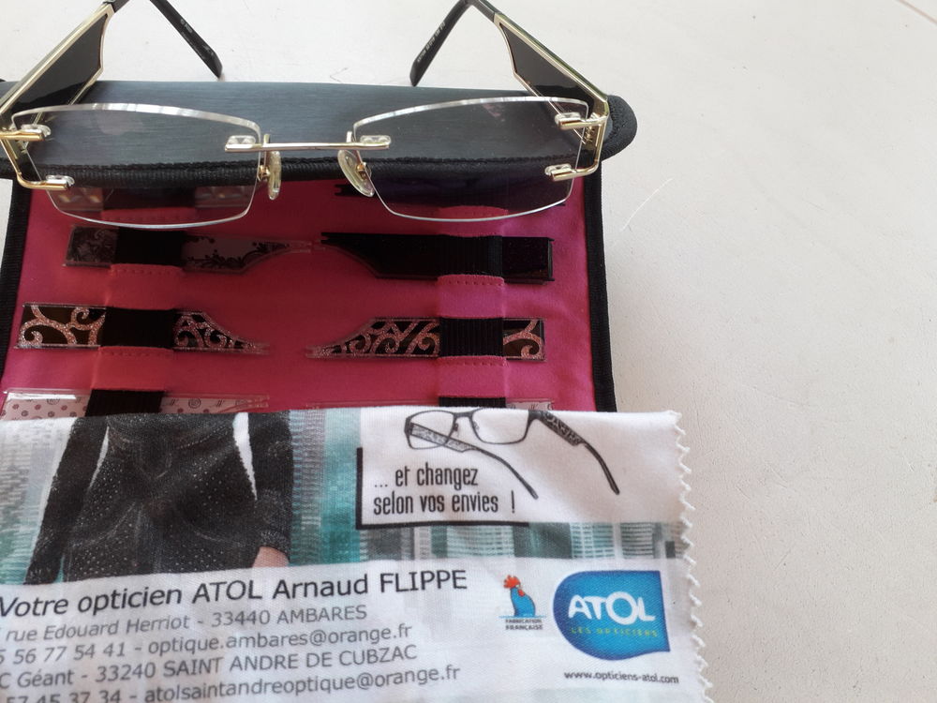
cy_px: 352
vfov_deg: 51.4
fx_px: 731
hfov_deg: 65.3
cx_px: 468
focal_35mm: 27
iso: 40
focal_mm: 3.6
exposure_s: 1/117
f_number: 1.9
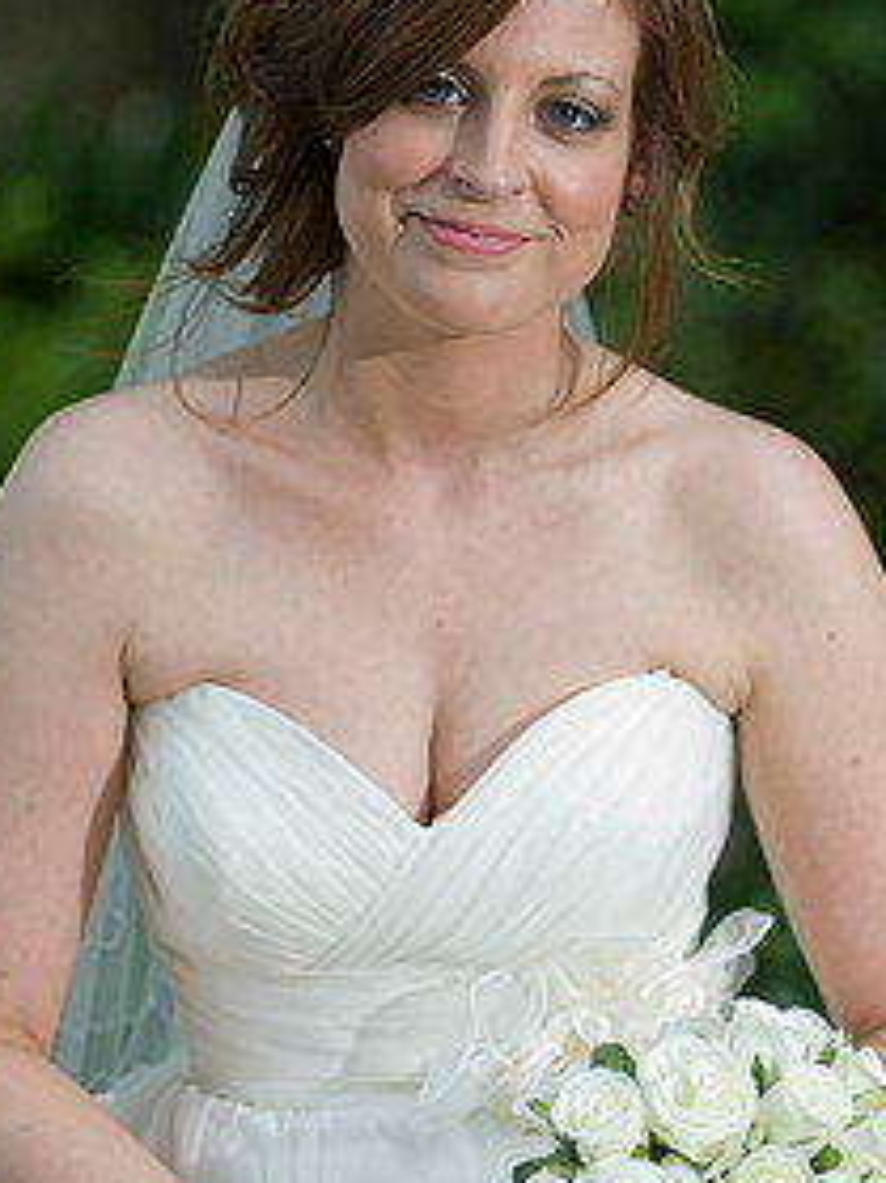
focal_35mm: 186
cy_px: 530
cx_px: 439
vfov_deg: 10.6
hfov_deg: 8.0
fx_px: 6352
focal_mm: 120
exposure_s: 1/640
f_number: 2.8
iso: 500
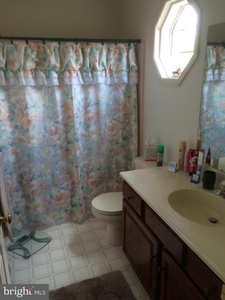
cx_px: 112
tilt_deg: -18.2
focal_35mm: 29
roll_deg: +1.8
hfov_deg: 48.2
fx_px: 251
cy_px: 150
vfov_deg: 61.7
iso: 50
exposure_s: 1/30
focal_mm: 4.15
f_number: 2.2
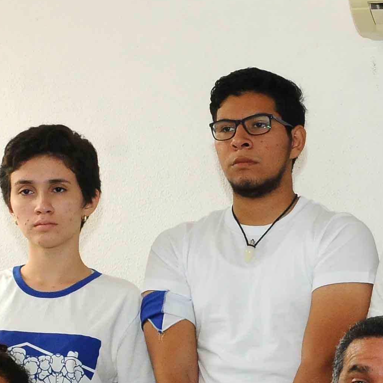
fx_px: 1602
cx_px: 619
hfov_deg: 12.7
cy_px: 330
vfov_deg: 13.5
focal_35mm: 128
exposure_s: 1/125
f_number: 8
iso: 1000
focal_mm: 24
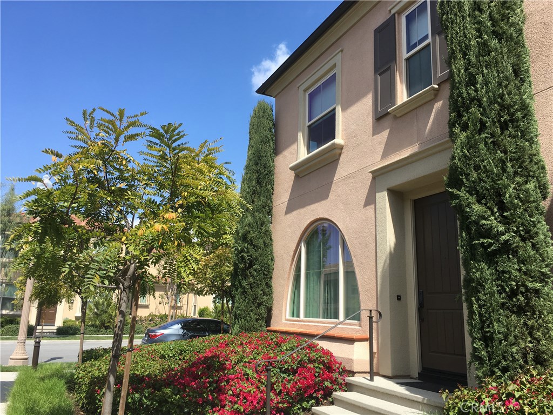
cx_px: 276
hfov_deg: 61.7
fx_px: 463
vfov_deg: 48.2
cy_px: 208
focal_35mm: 29
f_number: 2.2
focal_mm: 4.15
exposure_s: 1/950
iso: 25
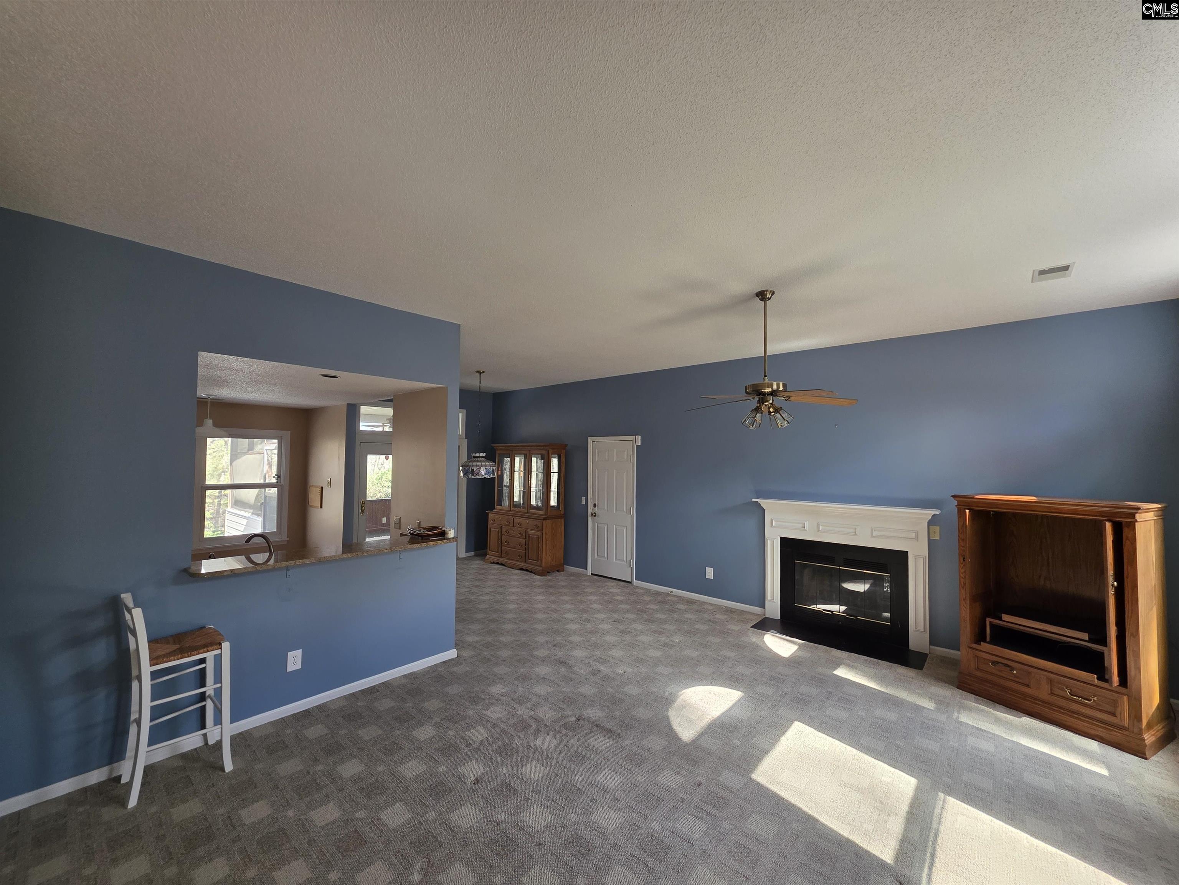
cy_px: 442
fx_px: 443
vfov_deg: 89.9
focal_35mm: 13
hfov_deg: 106.2
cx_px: 590
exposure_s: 1/120
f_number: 1.9
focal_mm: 2.2
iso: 125
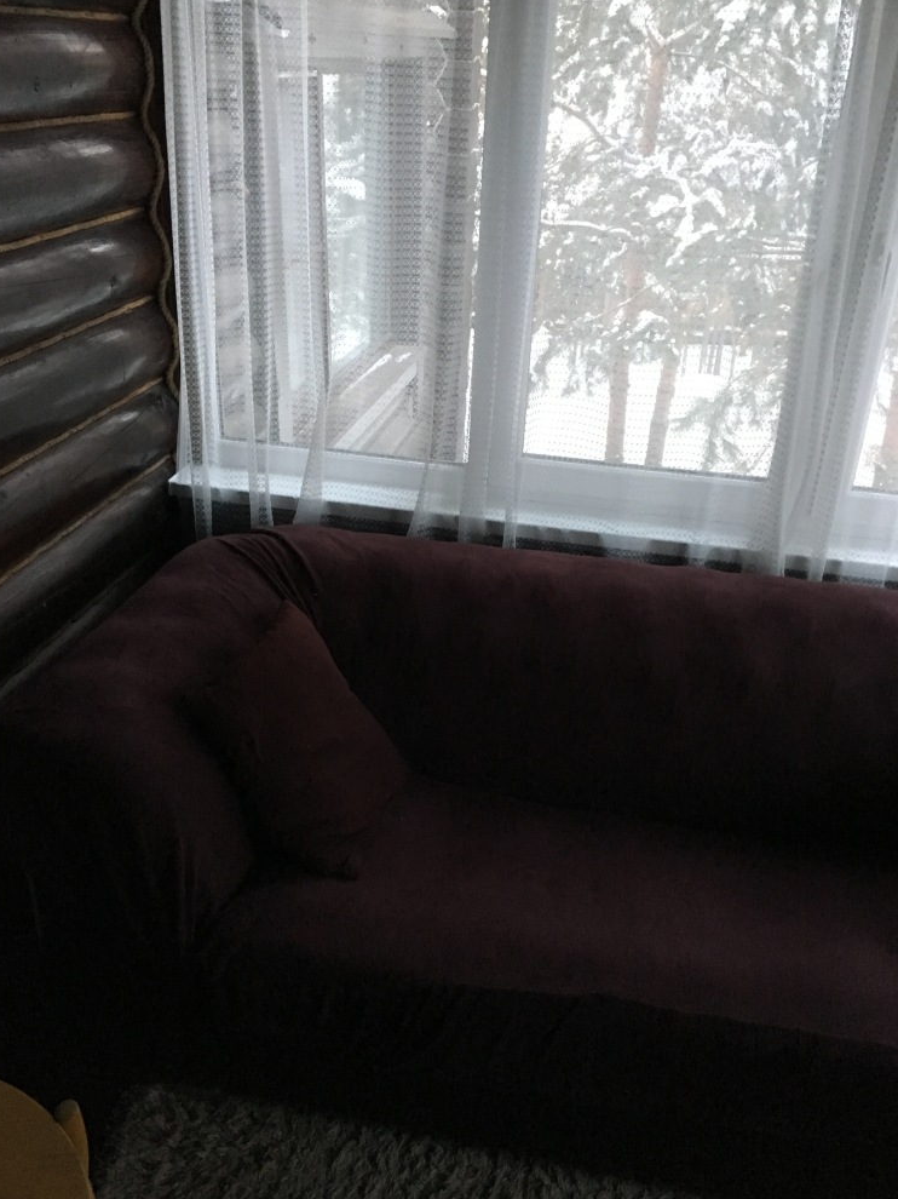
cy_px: 598
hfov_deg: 46.8
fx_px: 1038
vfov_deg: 60.0
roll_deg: -0.5
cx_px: 453
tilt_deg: -26.1
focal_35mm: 30
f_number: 2.2
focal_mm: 4.15
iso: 250
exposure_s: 1/17
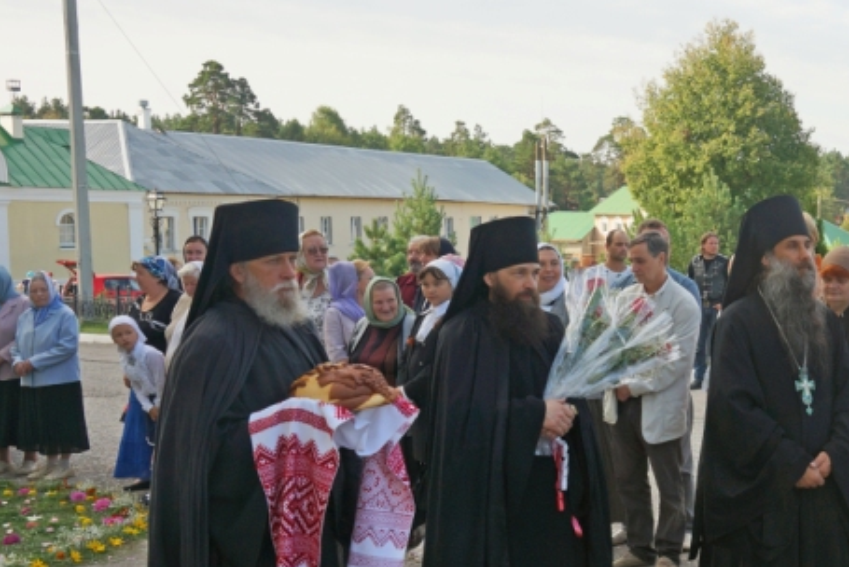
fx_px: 1274
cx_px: 843
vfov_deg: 25.0
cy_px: 342
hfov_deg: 33.8
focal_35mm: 54
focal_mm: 24
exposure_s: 1/160
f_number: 6.3
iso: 100
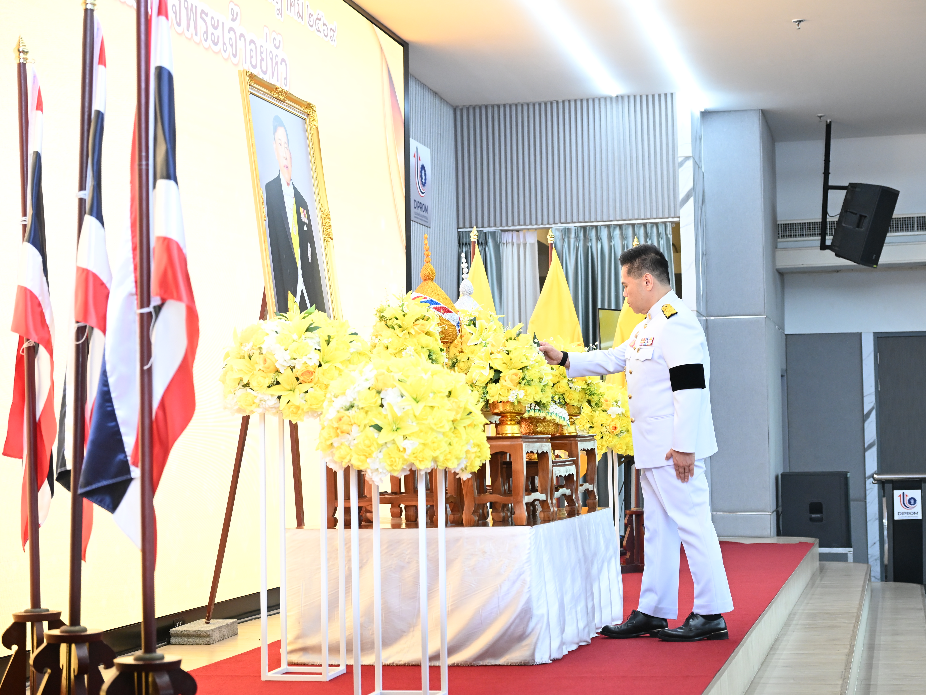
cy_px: 348
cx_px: 474
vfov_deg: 22.9
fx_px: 1712
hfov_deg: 30.3
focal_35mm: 64
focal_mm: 59
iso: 3200
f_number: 4
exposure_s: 1/250
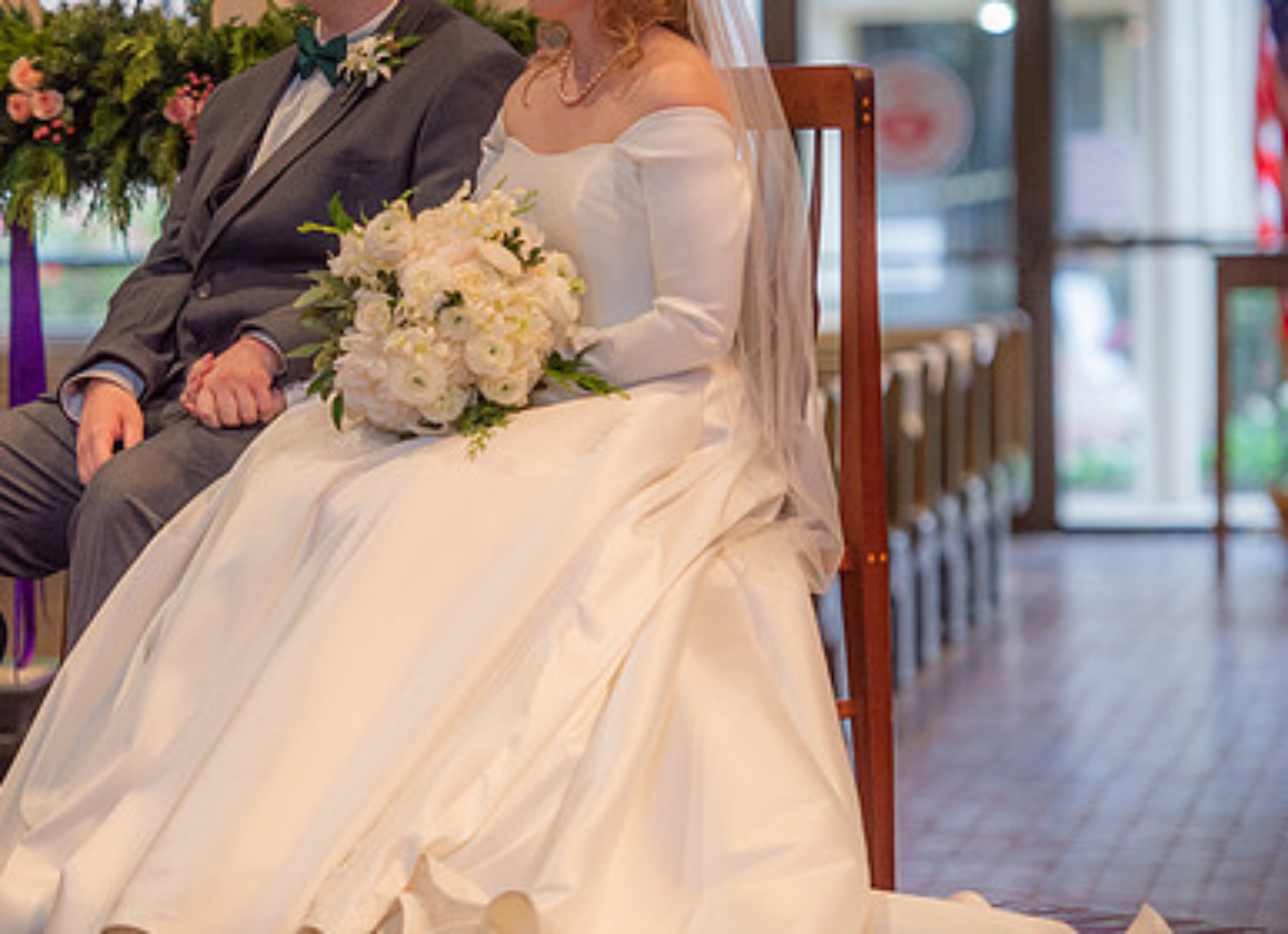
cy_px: 367
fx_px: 8384
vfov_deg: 6.4
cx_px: 451
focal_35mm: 228
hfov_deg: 8.8
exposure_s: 1/200
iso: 1250
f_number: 2.8
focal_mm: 135
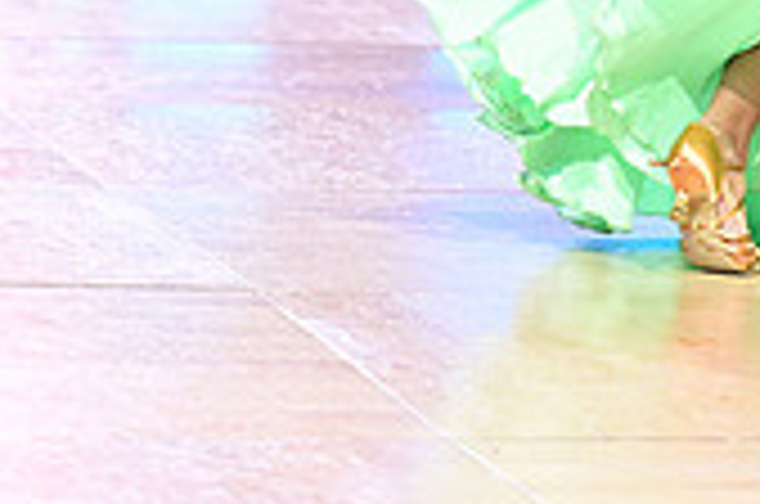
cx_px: 904
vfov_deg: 4.6
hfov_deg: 6.9
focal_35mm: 296
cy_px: -356
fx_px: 6237
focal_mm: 86
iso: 1600
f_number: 2.8
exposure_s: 1/400
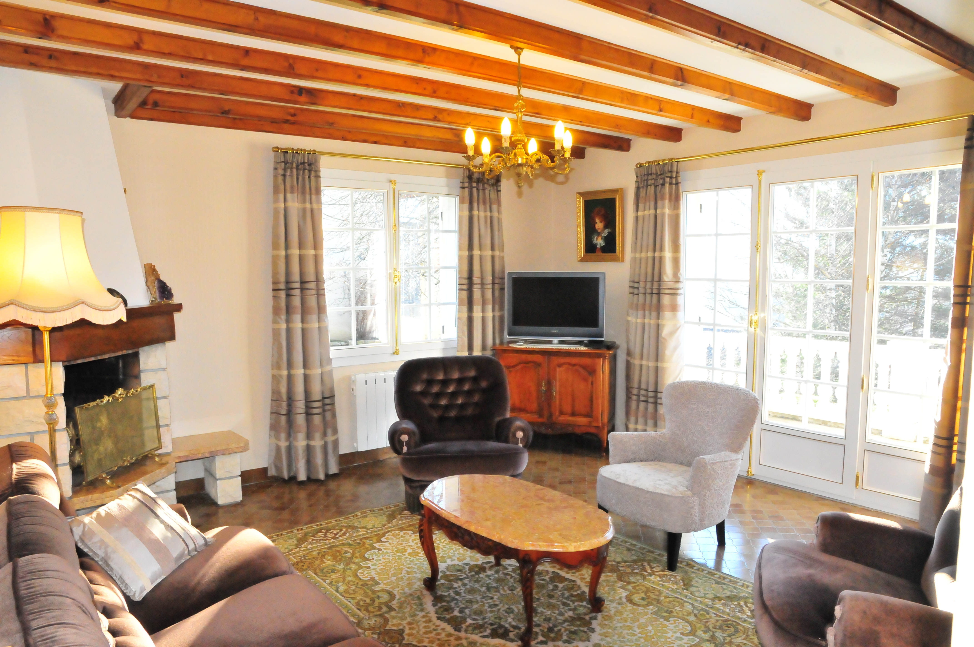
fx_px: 649
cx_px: 487
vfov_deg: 53.0
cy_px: 324
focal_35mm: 24
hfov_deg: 73.8
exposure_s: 1/125
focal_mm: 16
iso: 3200
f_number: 11
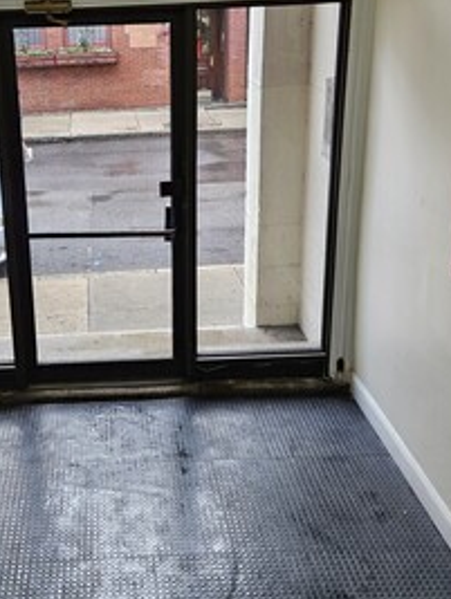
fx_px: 745
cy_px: 231
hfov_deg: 33.2
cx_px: 129
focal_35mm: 43
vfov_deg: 43.5
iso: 80
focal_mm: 5.4
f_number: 1.8
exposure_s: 1/120
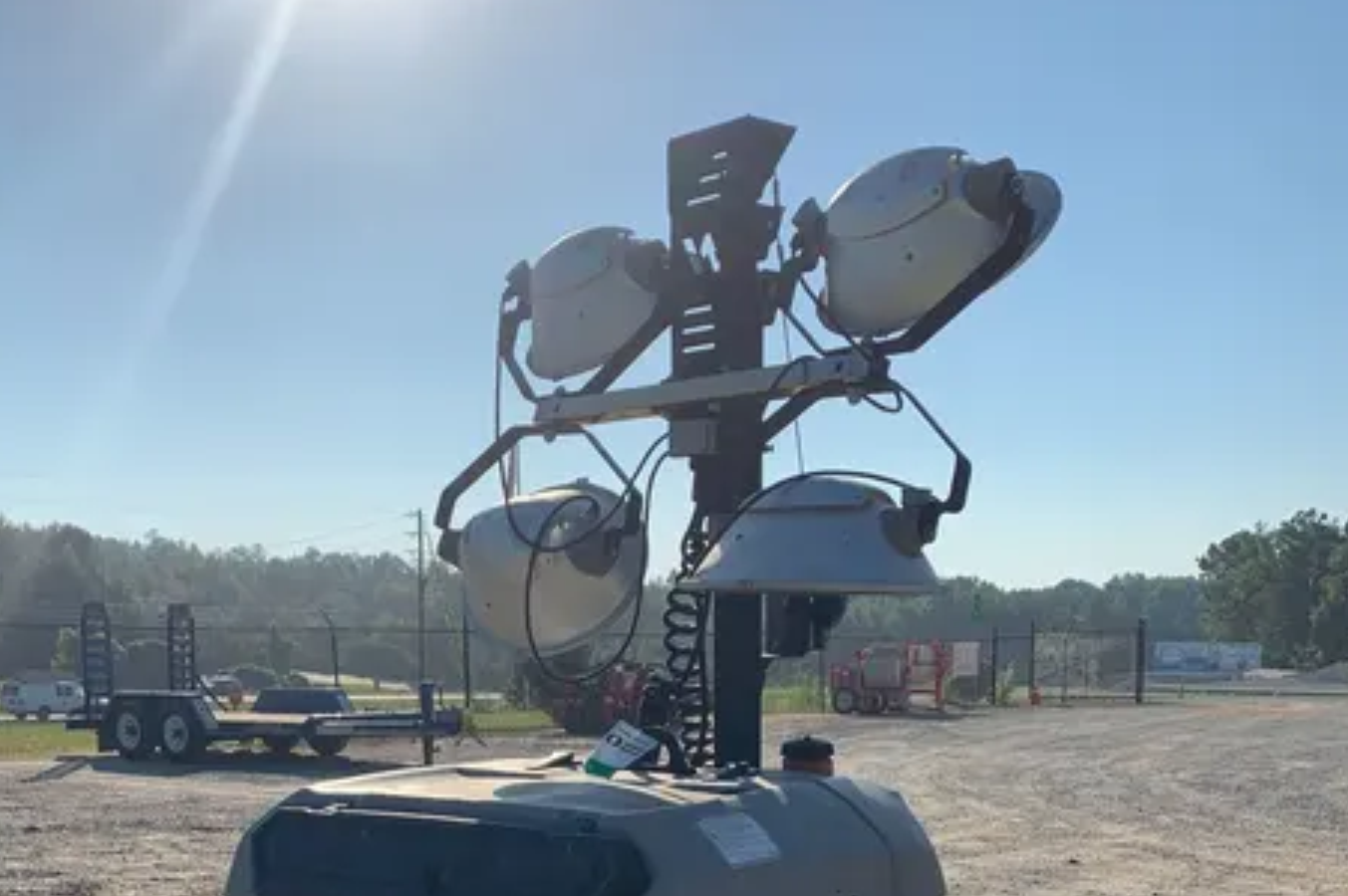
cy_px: 838
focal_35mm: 44
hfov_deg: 44.5
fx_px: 1646
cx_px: 598
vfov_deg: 29.0
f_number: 1.8
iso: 25
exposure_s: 1/5405
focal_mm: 4.25
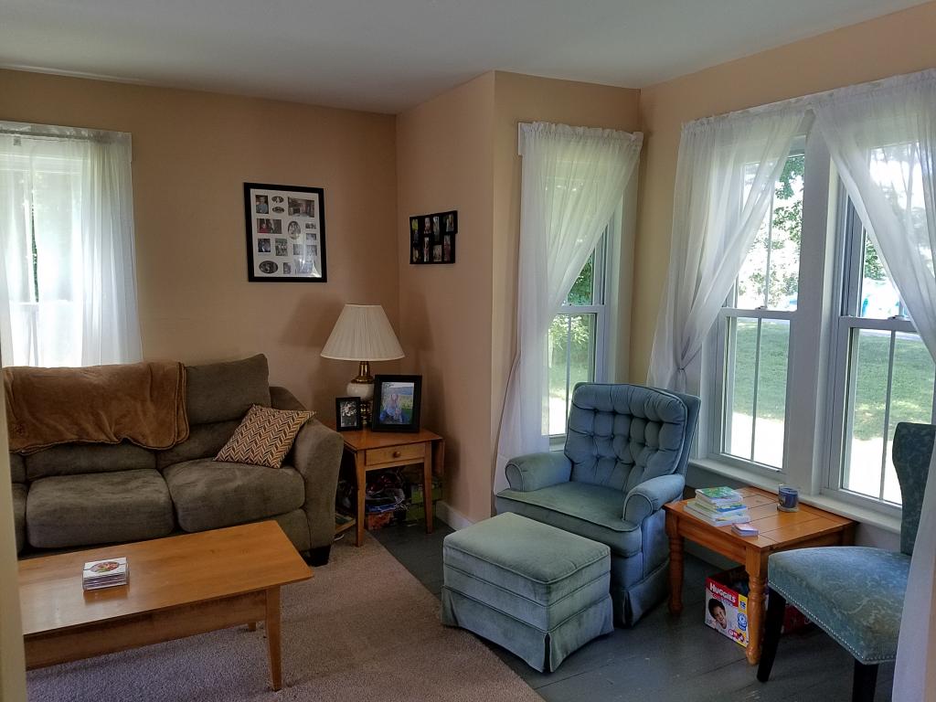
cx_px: 468
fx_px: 703
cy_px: 351
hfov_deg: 67.3
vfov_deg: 53.1
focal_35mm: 26
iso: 64
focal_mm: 4.2
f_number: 1.7
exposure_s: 1/50
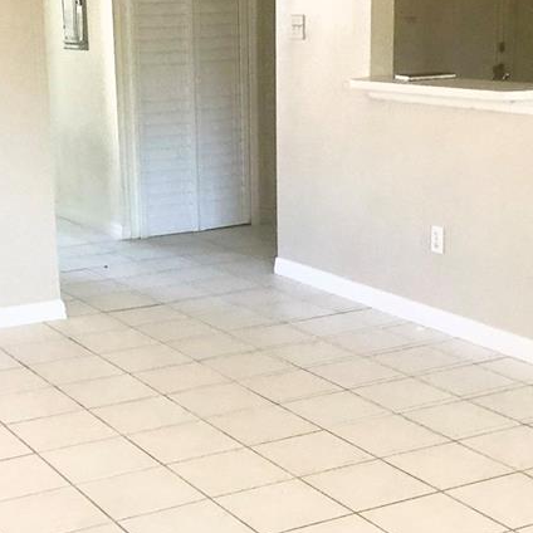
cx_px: 214
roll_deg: +1.5
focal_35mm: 70
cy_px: 305
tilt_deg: -12.6
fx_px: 1219
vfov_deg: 24.6
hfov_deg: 24.6
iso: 50
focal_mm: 4
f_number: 1.8
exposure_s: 1/15
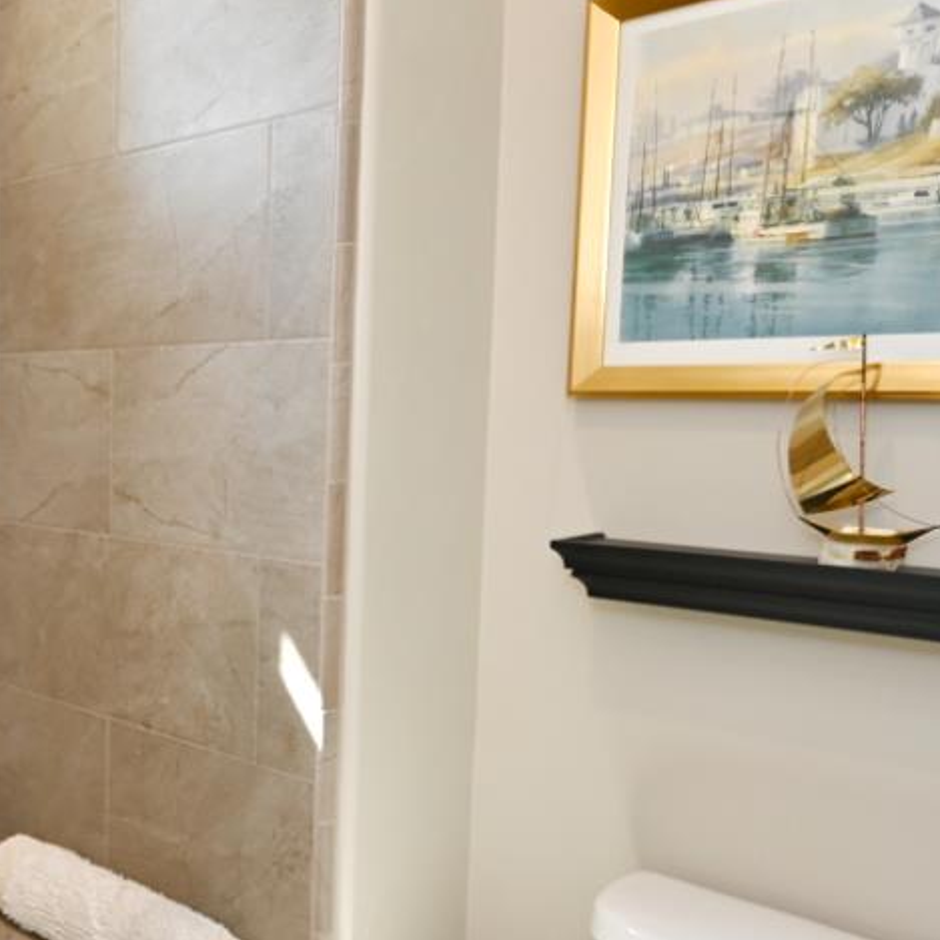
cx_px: -84
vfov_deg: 43.8
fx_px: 1167
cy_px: 501
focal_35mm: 38
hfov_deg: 37.1
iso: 200
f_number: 4.5
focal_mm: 14
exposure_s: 1/60
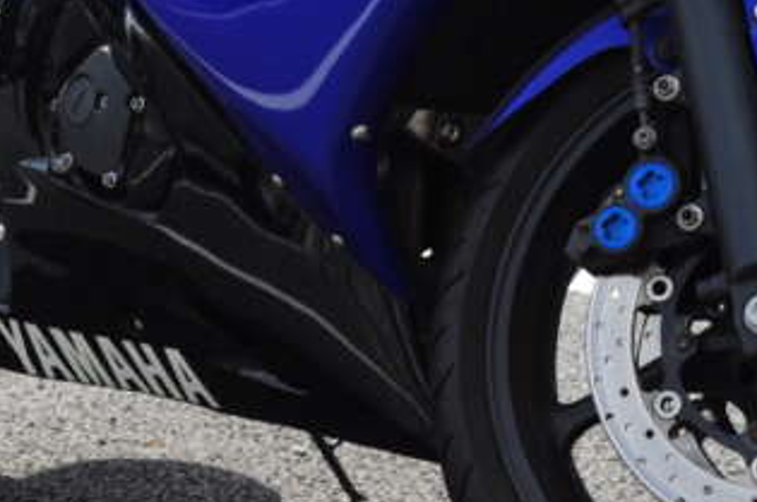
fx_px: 2876
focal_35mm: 137
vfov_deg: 9.8
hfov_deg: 15.0
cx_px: 397
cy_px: -121
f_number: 5.6
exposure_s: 1/640
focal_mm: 24
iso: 200
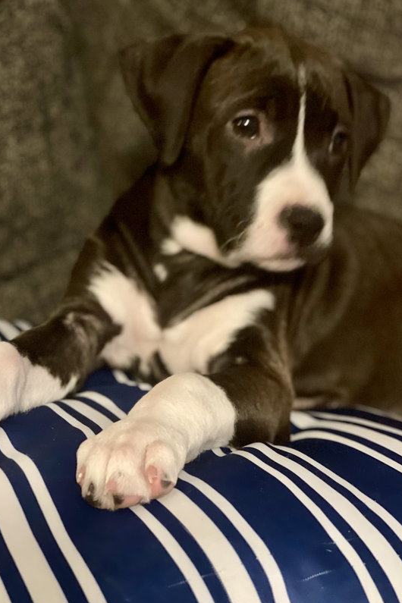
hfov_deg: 20.3
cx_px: 199
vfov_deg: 30.1
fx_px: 1122
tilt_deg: -30.0
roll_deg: +0.8
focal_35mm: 67
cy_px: 302
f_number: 2.2
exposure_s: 1/15
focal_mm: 7.5
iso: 640
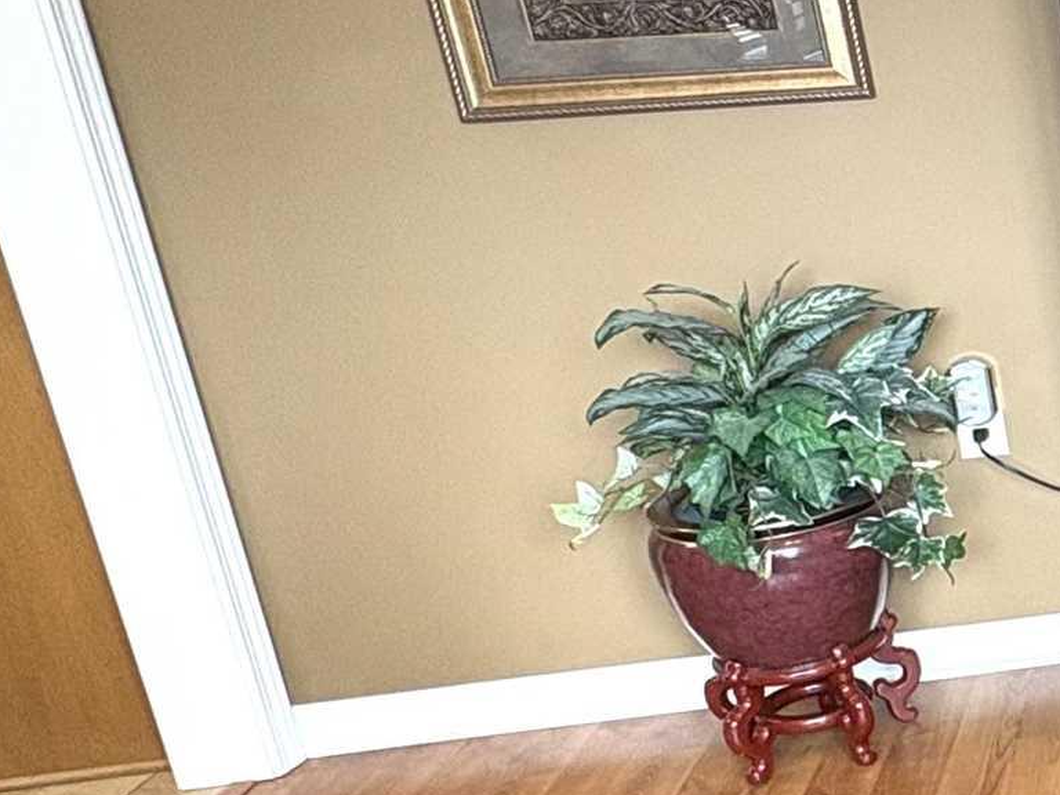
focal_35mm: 56
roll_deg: +0.8
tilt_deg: -17.1
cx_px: 1797
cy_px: 414
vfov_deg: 26.1
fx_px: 1715
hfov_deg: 23.1
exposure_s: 1/60
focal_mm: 2.22
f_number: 2.2
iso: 200
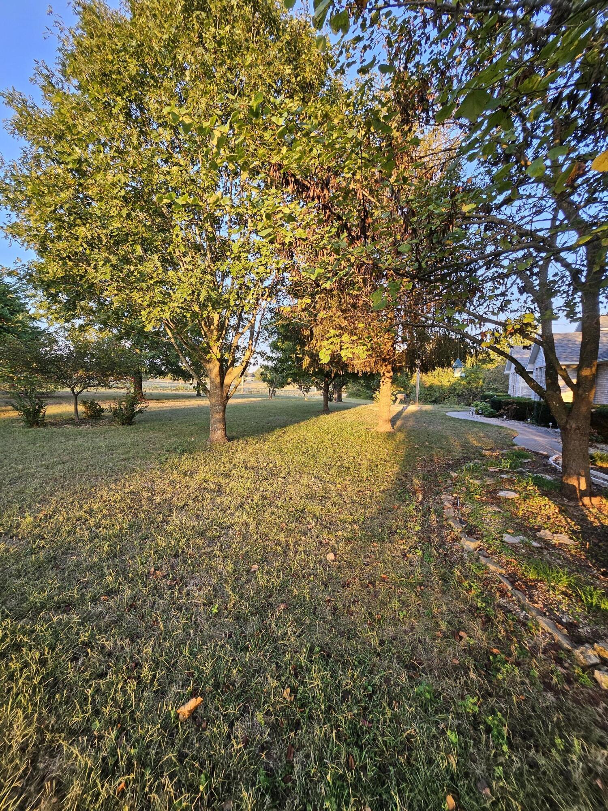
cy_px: 406
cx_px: 304
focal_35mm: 13
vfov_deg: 106.2
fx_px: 304
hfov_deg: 89.9
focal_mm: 1.74
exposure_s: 1/60
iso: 32
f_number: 2.2
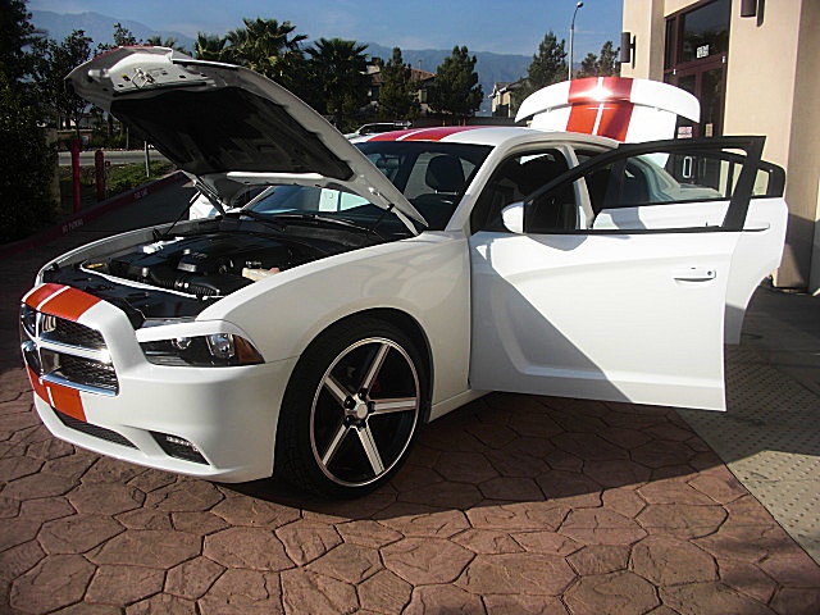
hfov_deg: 51.4
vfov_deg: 39.7
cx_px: 410
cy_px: 308
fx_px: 853
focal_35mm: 36
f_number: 7.9
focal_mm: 6.3
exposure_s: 1/160
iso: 50
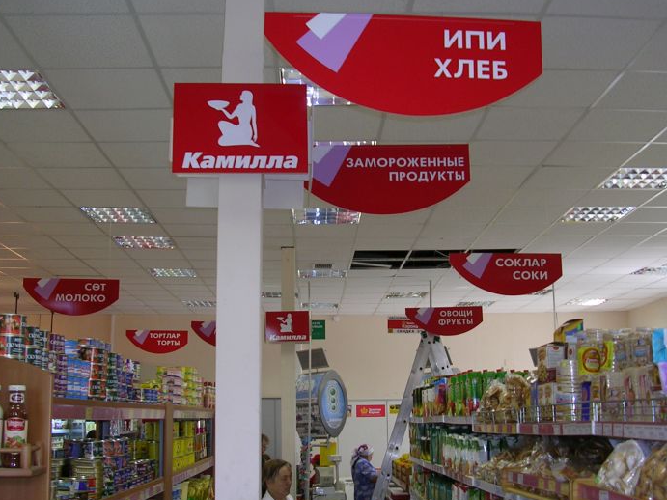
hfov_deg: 42.9
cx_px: 374
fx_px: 848
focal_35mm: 44
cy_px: 247
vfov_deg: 32.9
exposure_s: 1/30
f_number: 2.8
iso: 50
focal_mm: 5.8
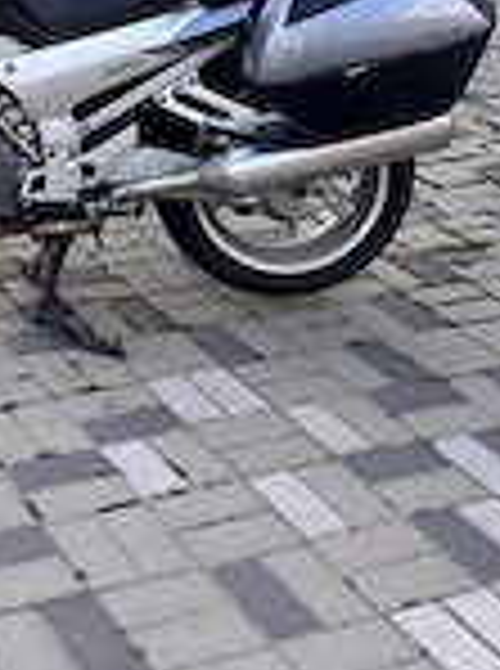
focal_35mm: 70
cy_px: -85
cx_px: 9
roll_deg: -4.1
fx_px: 1354
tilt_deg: -6.0
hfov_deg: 20.3
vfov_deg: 25.6
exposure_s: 1/430
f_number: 1.6
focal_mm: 5.96
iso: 50
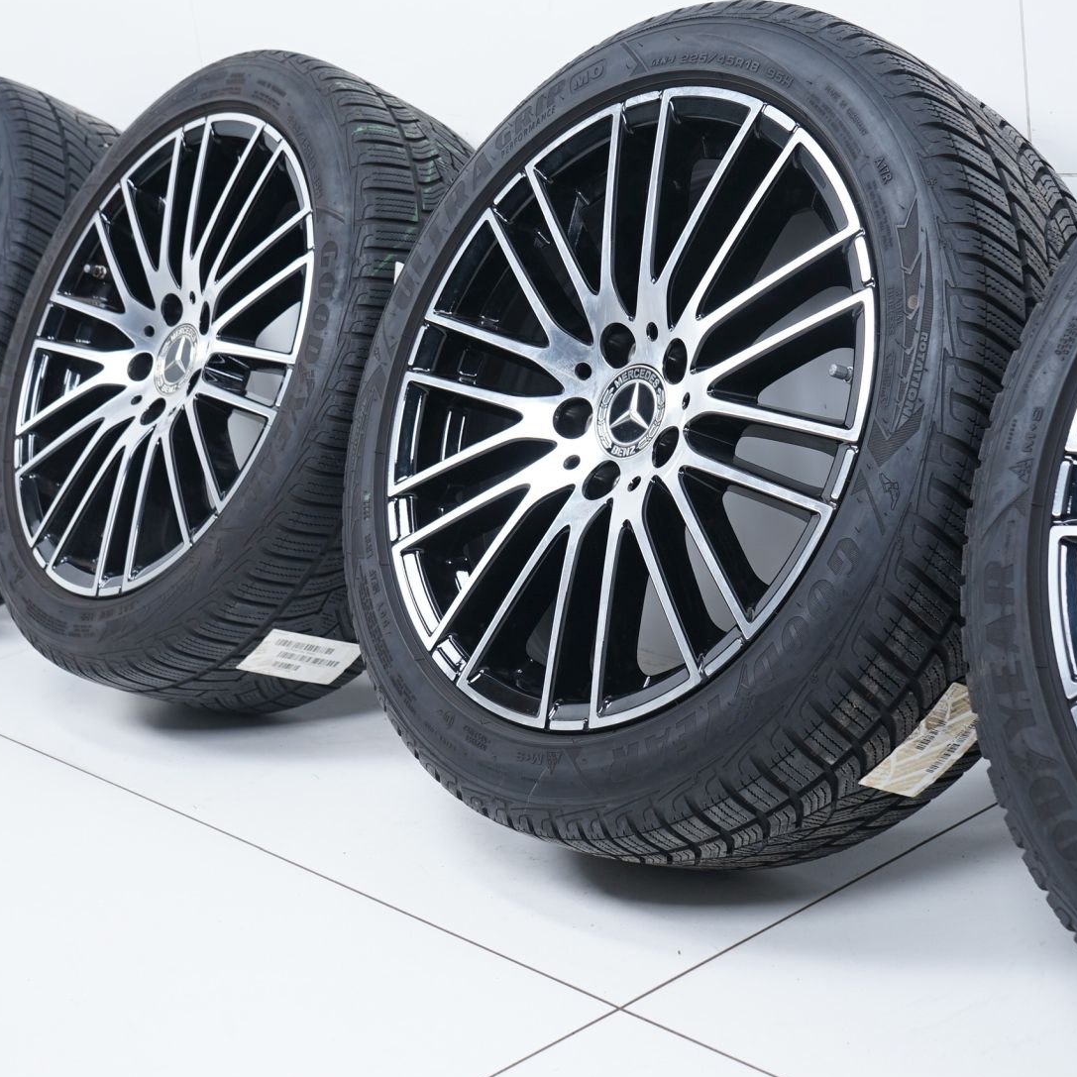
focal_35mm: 57
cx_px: 636
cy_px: 533
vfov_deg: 30.0
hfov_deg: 30.0
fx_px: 2006
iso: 250
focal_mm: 38
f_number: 7.1
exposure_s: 1/100
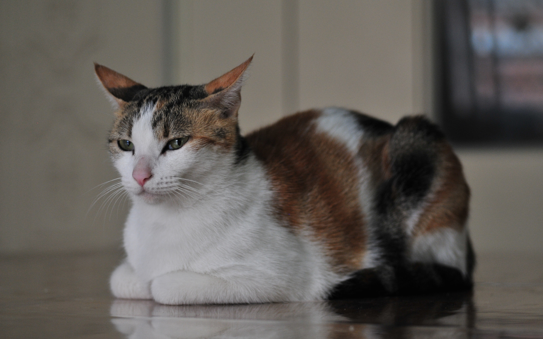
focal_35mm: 85
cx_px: 271
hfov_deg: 24.5
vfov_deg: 15.5
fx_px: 1251
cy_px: 162
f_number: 2.8
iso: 400
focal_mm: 55
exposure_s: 1/13
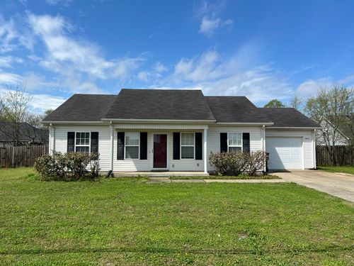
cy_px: 133
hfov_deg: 67.3
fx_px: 266
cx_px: 177
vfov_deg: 53.1
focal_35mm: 26
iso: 50
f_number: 1.5
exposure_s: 1/5076
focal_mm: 5.7
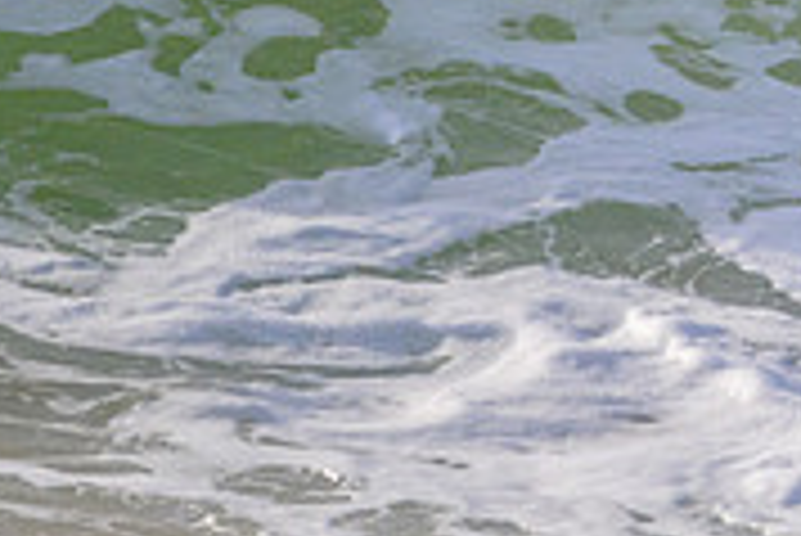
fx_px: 58007
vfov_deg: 0.5
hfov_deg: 0.8
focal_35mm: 2605
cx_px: 1269
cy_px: -209
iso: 900
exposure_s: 1/2000
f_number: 11
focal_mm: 800
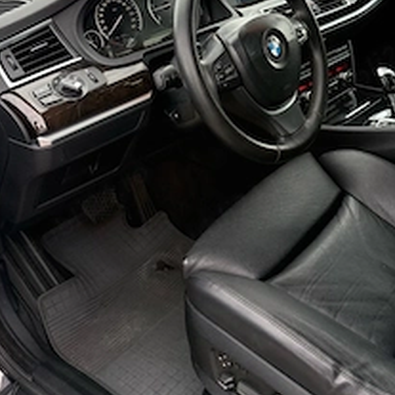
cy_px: 86
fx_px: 529
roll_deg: -0.3
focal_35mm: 41
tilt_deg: -21.1
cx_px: 273
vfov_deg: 39.5
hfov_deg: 40.3
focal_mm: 6.76
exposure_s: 1/237
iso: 160
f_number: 1.78
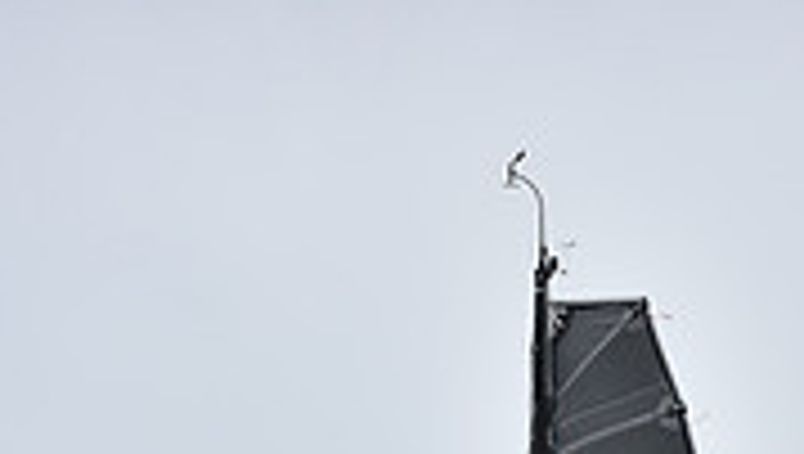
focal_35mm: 237
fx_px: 5056
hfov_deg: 9.1
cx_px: 739
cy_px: 1277
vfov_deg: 4.9
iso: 250
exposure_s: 1/800
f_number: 4.5
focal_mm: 70
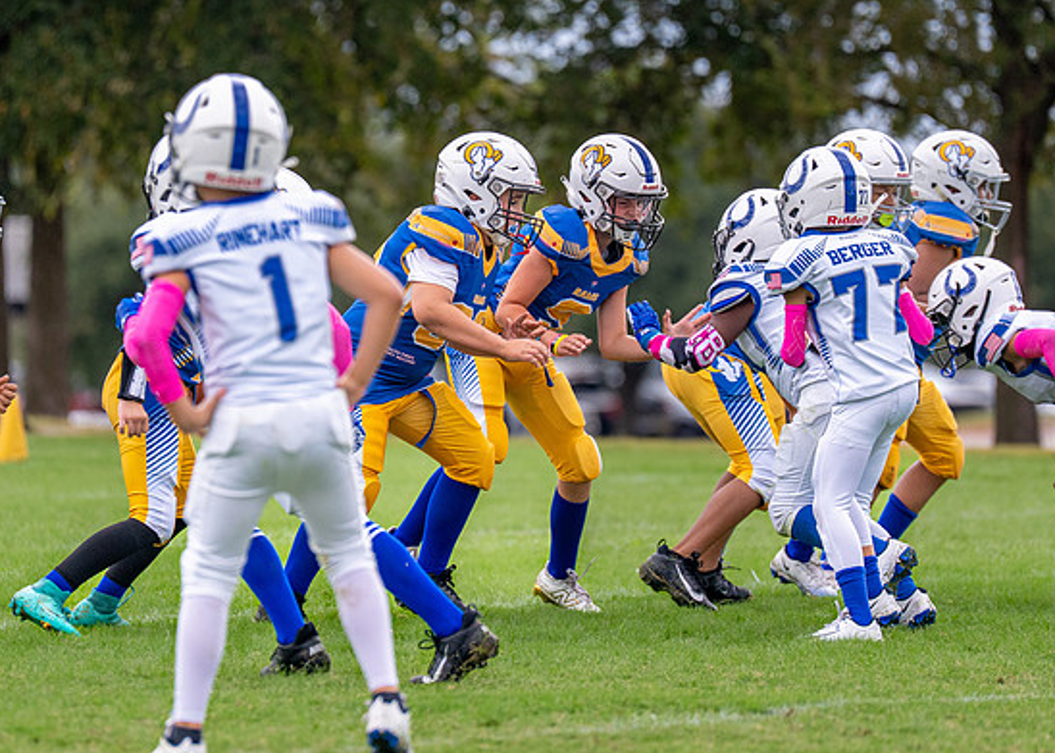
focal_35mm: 406
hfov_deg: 5.0
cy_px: 377
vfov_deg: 3.5
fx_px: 12160
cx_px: 494
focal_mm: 200
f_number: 2.8
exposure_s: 1/1600
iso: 400
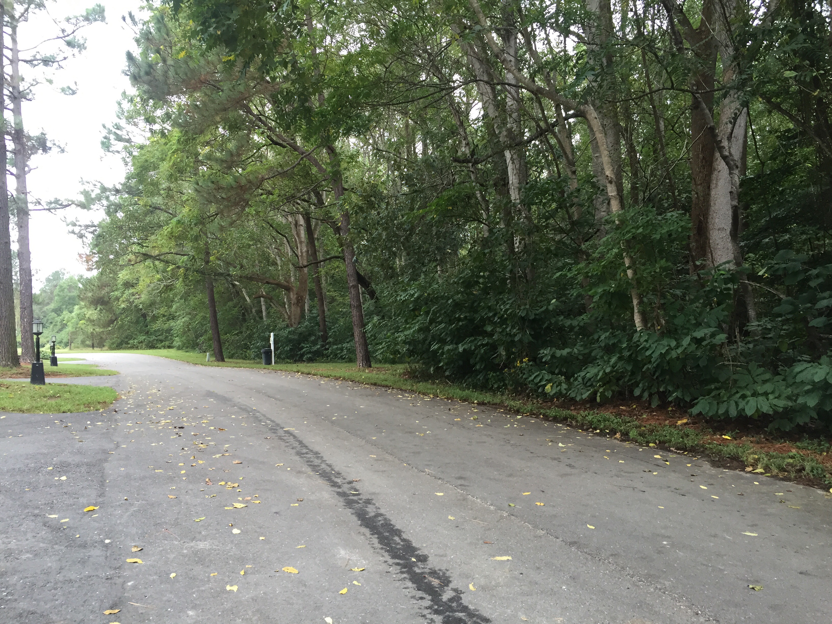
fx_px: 697
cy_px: 312
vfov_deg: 48.2
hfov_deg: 61.7
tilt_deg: +1.4
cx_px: 416
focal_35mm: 29
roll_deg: +1.9
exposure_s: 1/30
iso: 32
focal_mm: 4.15
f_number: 2.2
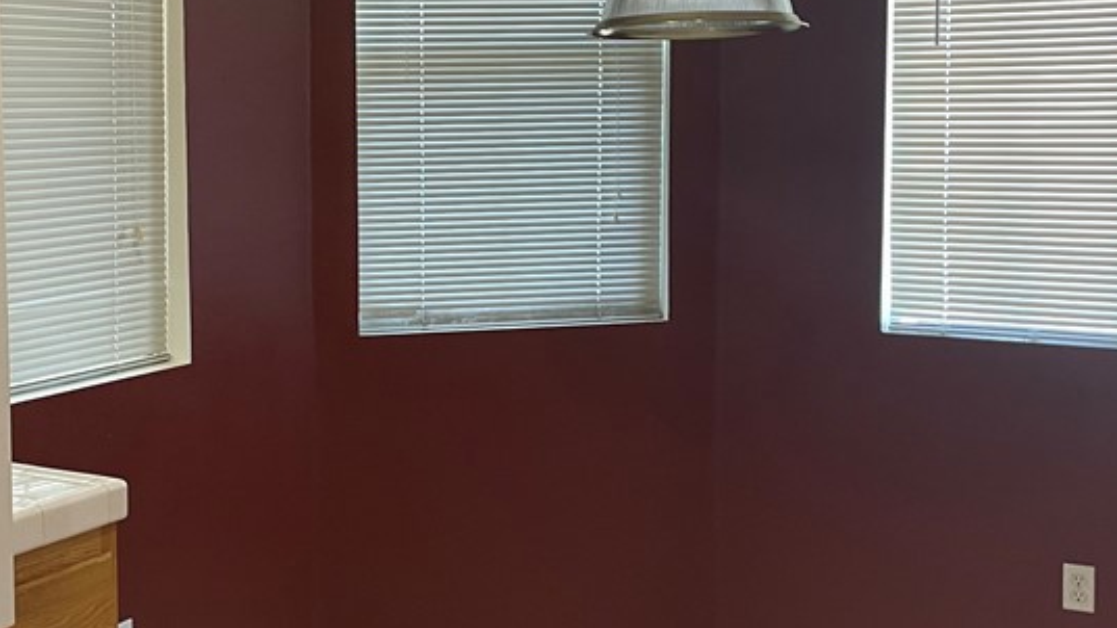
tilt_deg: -4.5
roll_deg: +1.0
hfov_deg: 37.9
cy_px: 266
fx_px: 1599
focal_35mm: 54
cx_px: 345
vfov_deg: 22.2
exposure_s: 1/60
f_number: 1.6
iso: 125
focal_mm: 4.2
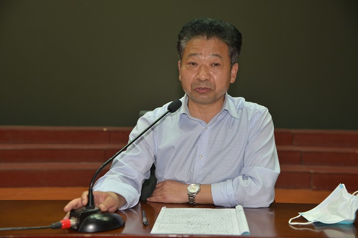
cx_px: 179
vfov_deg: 24.6
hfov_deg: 36.2
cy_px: 119
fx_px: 547
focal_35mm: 55
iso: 640
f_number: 4
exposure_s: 1/60
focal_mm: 55
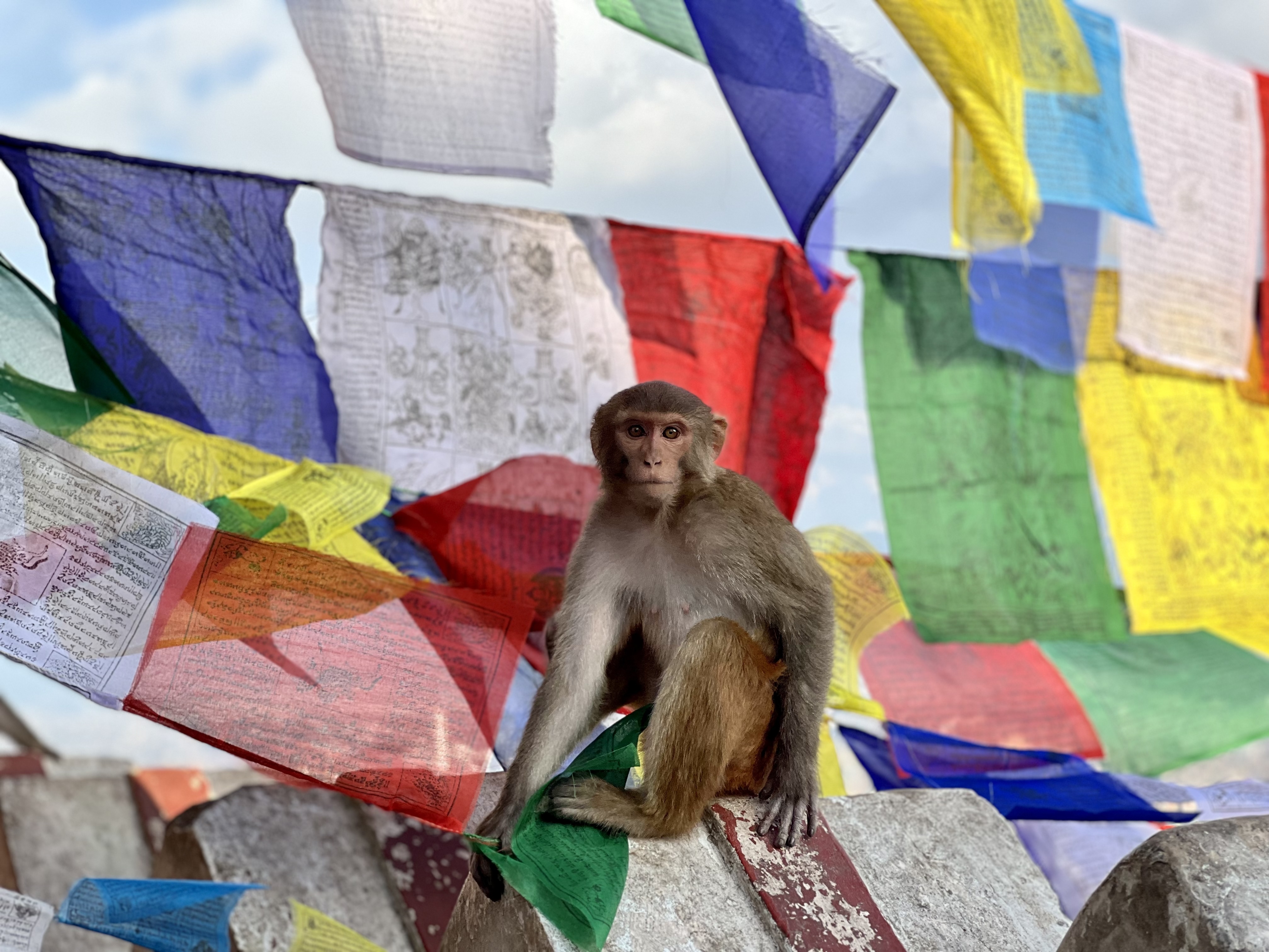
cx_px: 634
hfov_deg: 25.3
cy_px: 476
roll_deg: +3.1
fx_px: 2823
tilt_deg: +4.7
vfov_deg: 19.1
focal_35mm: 77
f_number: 2.8
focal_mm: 9
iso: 32
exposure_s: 1/449
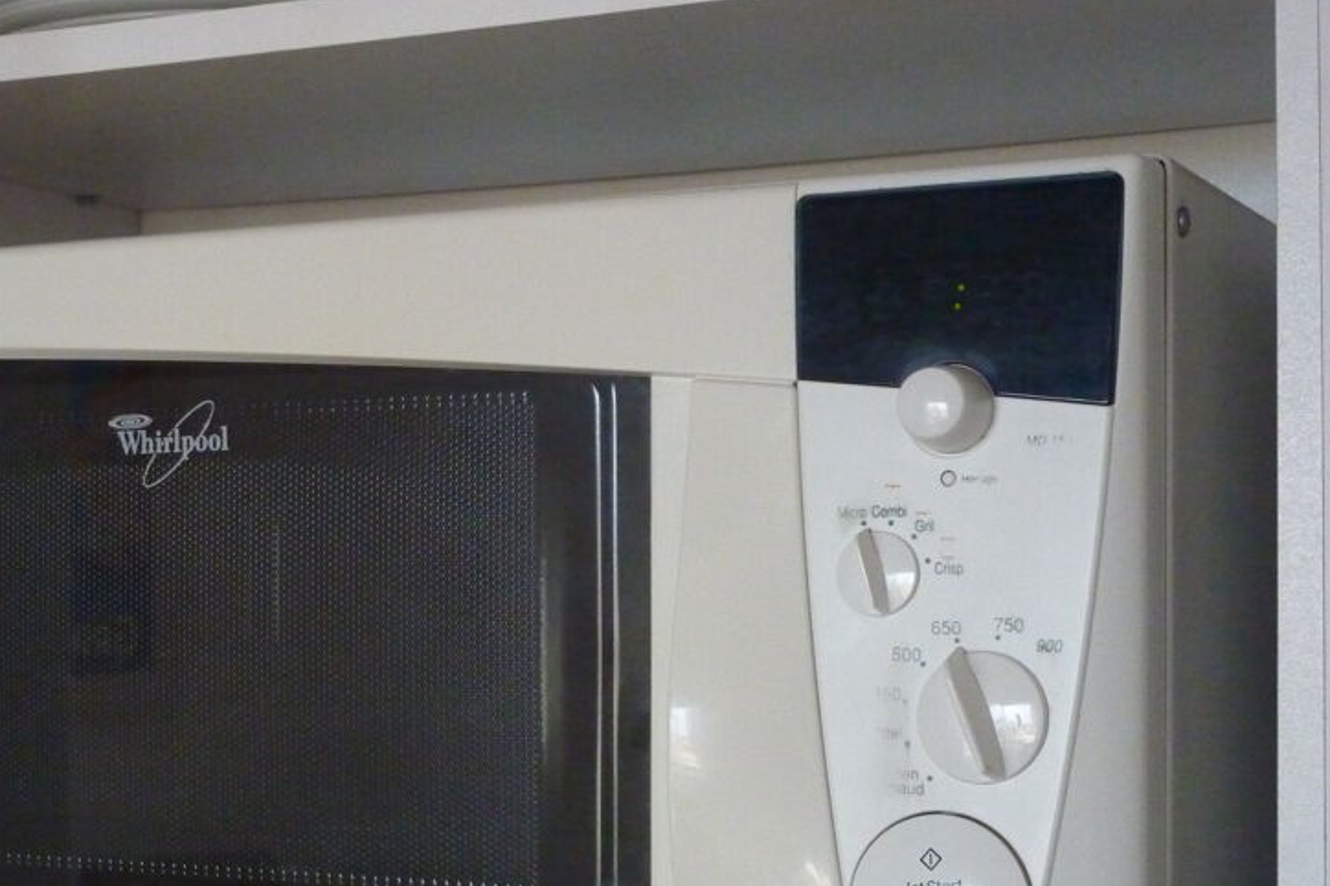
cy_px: 625
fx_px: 2548
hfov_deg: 29.0
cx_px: 424
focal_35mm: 69
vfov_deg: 19.6
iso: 800
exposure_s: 1/40
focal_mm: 7.9
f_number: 3.8
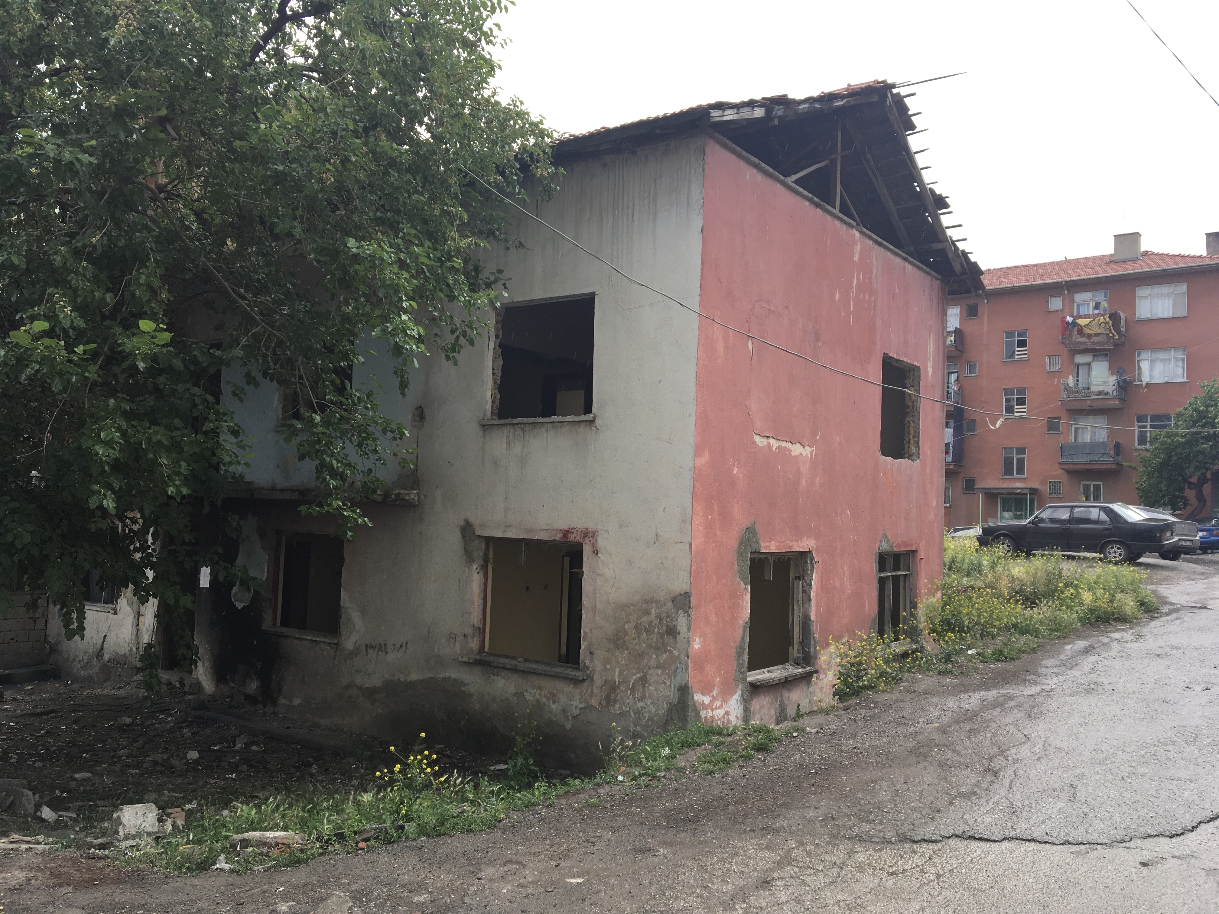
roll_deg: +0.6
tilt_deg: +4.6
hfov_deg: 61.7
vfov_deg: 48.2
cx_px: 610
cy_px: 457
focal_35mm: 29
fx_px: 1021
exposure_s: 1/460
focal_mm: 4.15
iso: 25
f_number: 2.2
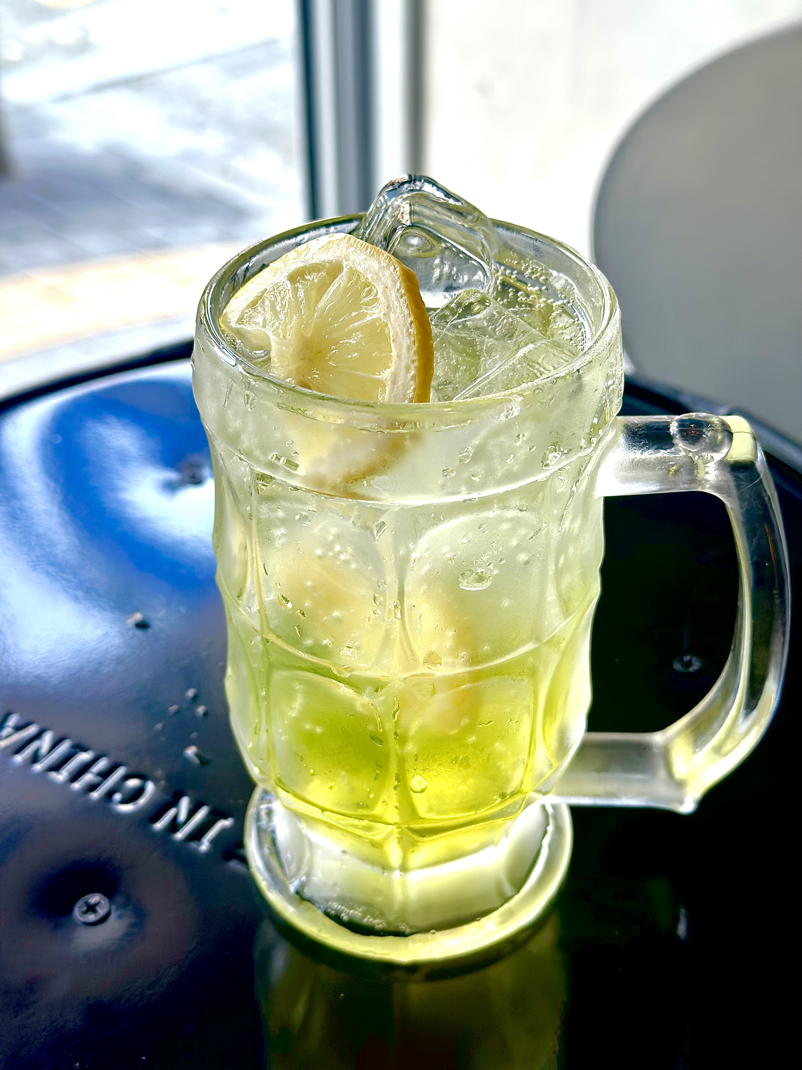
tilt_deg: -36.6
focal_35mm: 48
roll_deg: -0.1
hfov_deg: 30.3
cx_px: 401
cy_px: 535
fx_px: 1483
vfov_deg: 39.7
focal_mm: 6.86
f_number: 1.78
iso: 80
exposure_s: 1/249
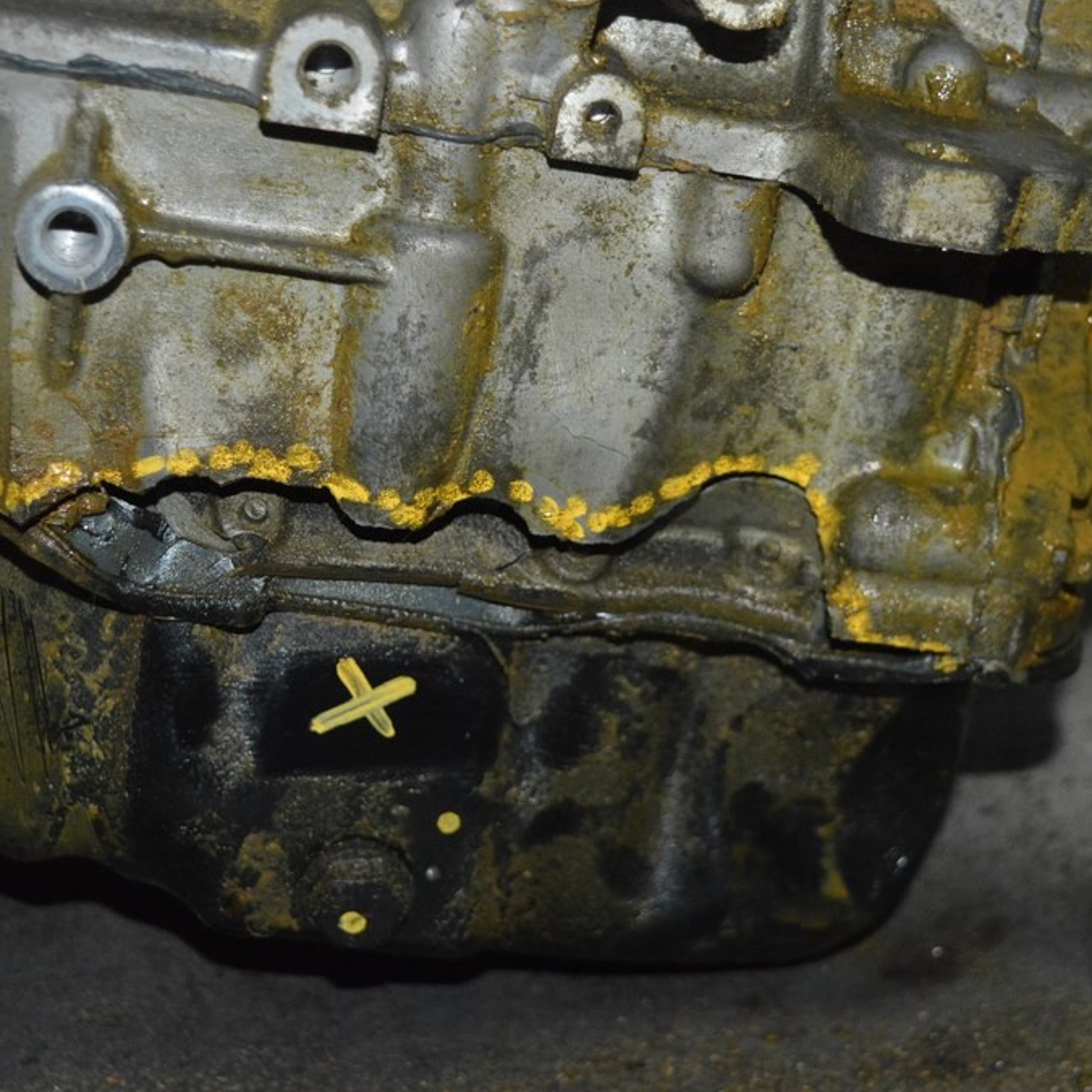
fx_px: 2414
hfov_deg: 25.4
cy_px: 543
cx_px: 413
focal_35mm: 68
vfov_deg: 25.5
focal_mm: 35
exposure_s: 1/60
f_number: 4.5
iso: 3200
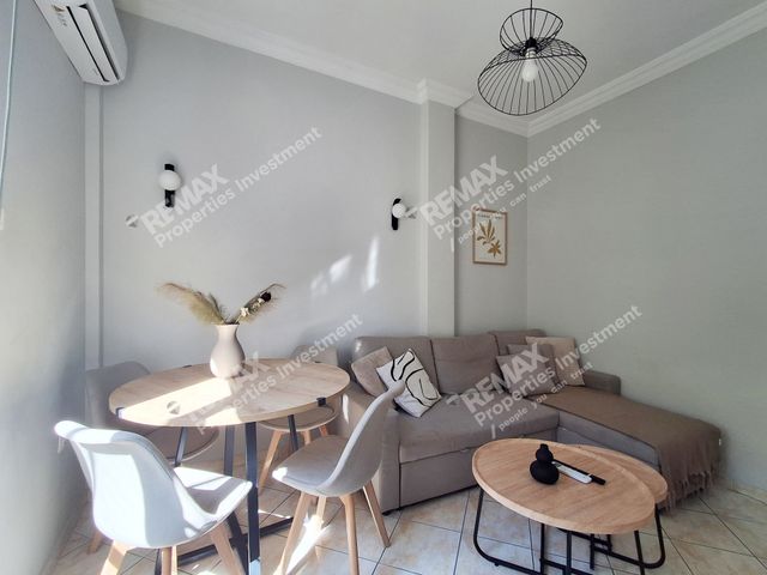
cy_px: 288
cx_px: 384
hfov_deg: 94.5
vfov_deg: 78.1
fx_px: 355
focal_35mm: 16
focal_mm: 1.64
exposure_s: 1/141
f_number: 2.2
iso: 40
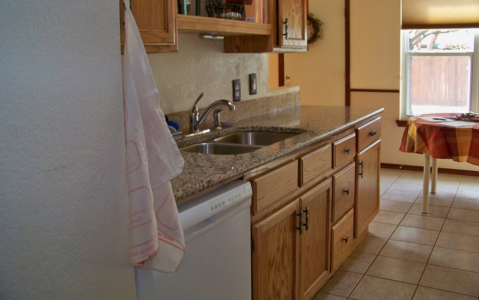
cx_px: 244
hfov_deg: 54.0
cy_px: 130
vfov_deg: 35.3
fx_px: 470
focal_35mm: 36
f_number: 2.8
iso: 200
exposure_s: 1/50
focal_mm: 5.85
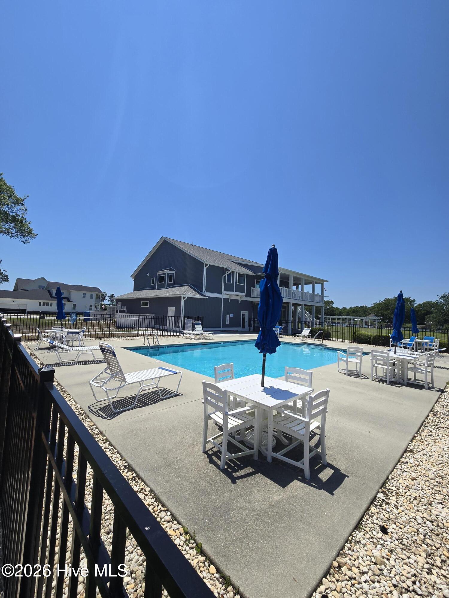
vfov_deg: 106.2
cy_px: 299
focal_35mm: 13
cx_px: 224
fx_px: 225
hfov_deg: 89.9
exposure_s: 1/3788
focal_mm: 2.2
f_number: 2.2
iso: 50
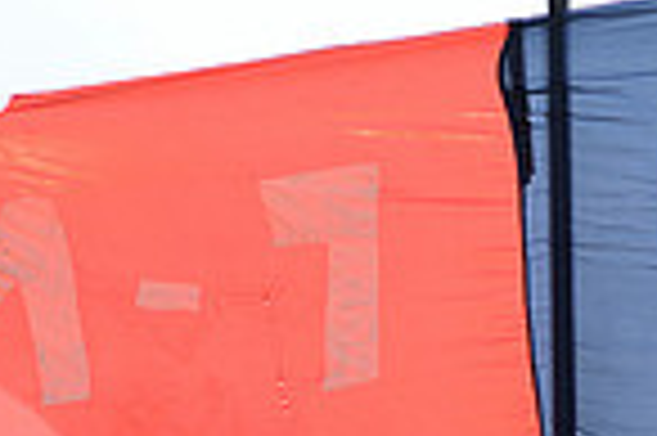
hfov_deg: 8.6
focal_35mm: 239
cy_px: 672
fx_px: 4357
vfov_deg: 5.7
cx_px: 594
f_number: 3.5
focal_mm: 60
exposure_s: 1/4000
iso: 320
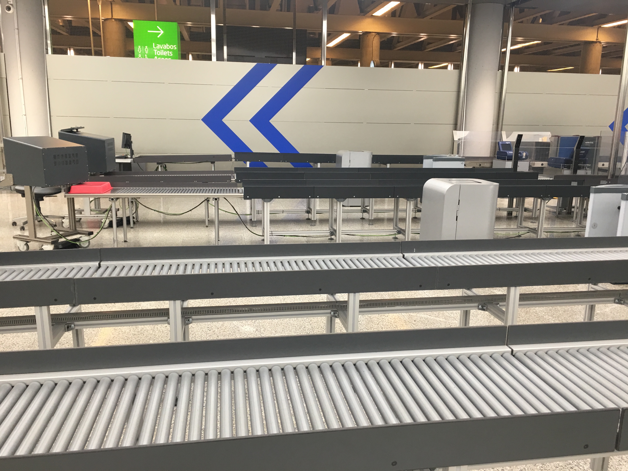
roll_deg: -2.2
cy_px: 236
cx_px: 314
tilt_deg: -10.9
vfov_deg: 48.2
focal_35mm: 29
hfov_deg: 61.7
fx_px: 526
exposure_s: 1/17
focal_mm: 4.15
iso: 32
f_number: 2.2
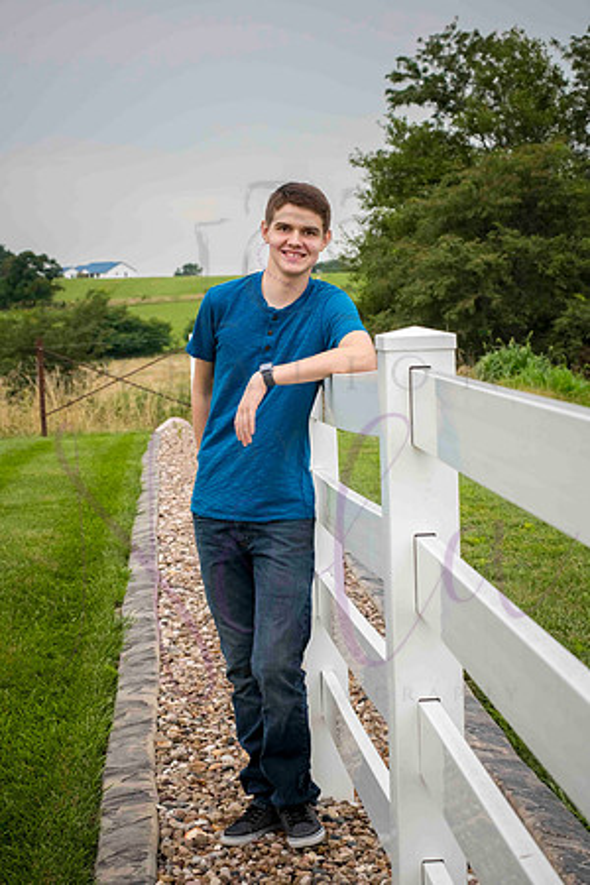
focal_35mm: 80
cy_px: 442
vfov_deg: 25.4
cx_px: 295
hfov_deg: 17.1
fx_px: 1967
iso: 640
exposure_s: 1/320
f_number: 10
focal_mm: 80
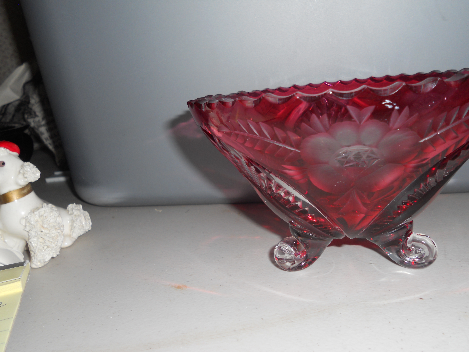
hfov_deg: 56.8
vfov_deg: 44.2
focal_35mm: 32
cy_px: 176
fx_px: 434
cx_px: 234
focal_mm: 5.8
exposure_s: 1/25
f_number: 8.8
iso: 80
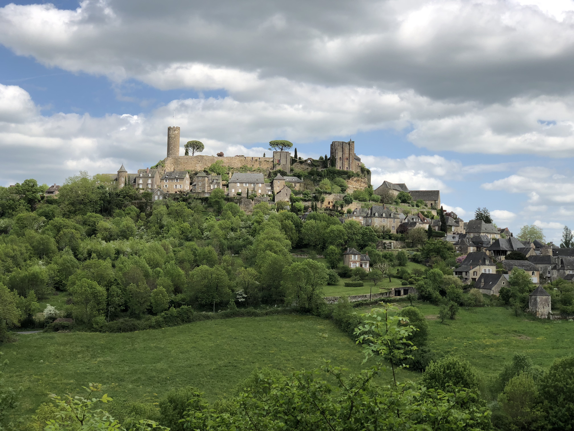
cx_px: 287
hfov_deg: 36.8
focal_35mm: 52
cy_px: 216
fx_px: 862
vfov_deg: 28.0
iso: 16
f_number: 2.4
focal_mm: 6
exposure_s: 1/1230
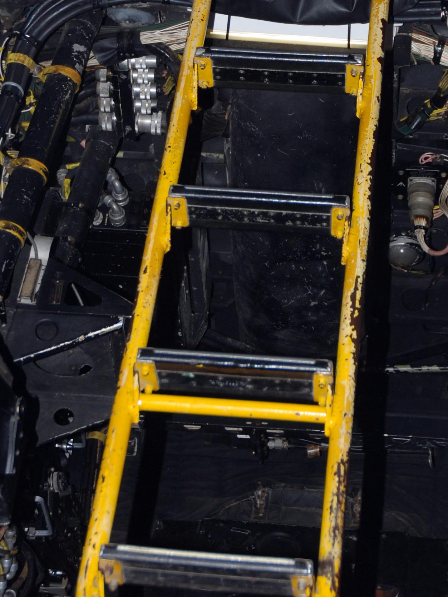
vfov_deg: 16.7
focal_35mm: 117
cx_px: 231
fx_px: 2021
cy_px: 159
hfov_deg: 12.6
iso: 200
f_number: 4.2
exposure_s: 1/60
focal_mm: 35
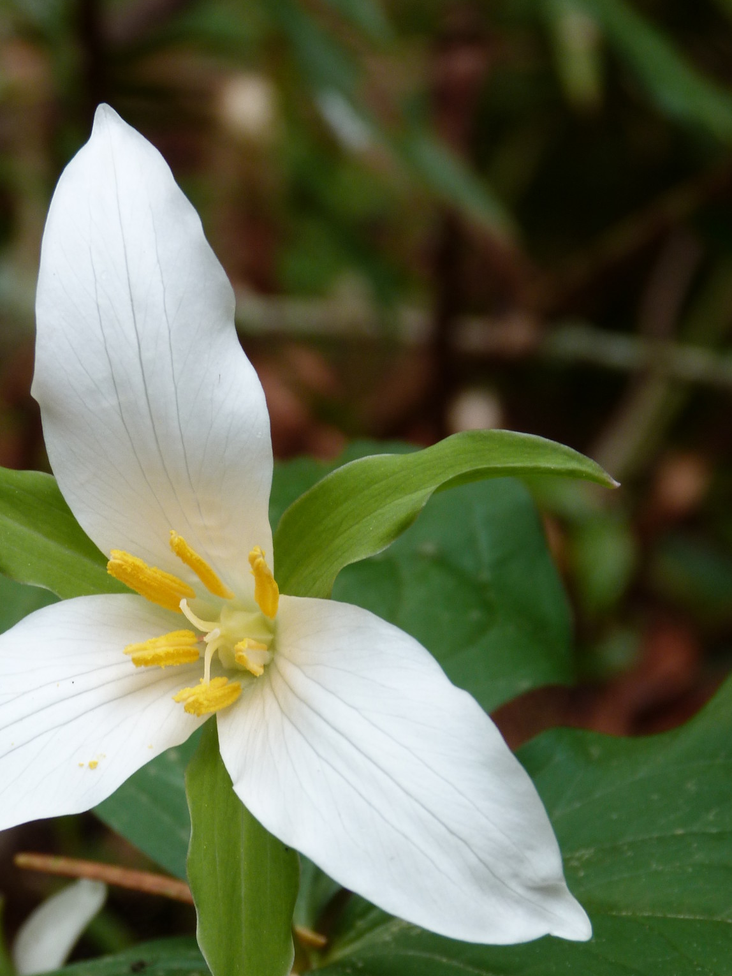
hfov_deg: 8.5
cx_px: 265
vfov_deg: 11.4
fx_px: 4905
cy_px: 526
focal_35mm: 174
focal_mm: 23.5
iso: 125
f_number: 3.6
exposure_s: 1/80
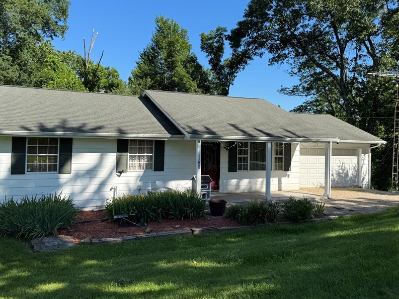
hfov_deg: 58.3
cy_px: 128
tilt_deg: +0.3
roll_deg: -1.7
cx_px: 192
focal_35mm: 31
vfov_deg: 45.3
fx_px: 357
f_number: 1.78
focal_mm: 6.76
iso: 80
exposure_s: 1/2710
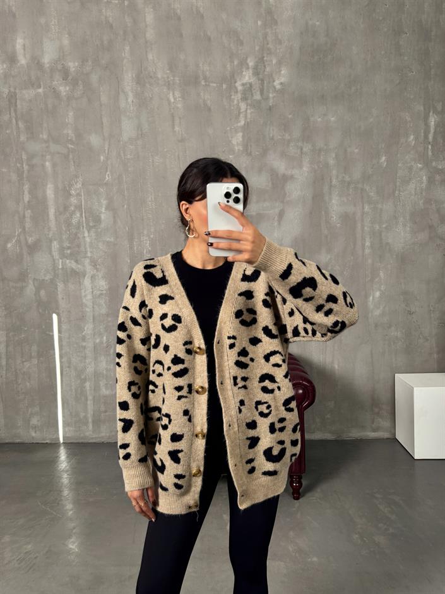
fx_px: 411
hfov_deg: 56.8
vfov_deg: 71.6
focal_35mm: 24
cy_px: 297
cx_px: 222
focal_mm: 6.76
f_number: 1.78
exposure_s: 1/121
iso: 200
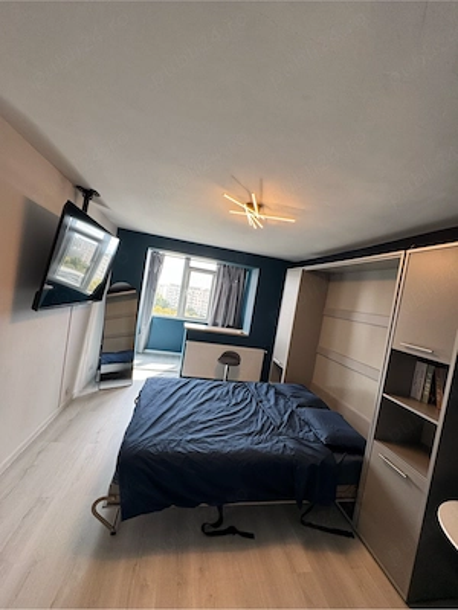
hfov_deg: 85.7
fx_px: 247
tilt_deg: -2.7
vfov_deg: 102.1
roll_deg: -9.7
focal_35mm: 14
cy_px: 305
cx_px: 229
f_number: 2.2
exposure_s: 1/99
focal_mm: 2.22
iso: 80
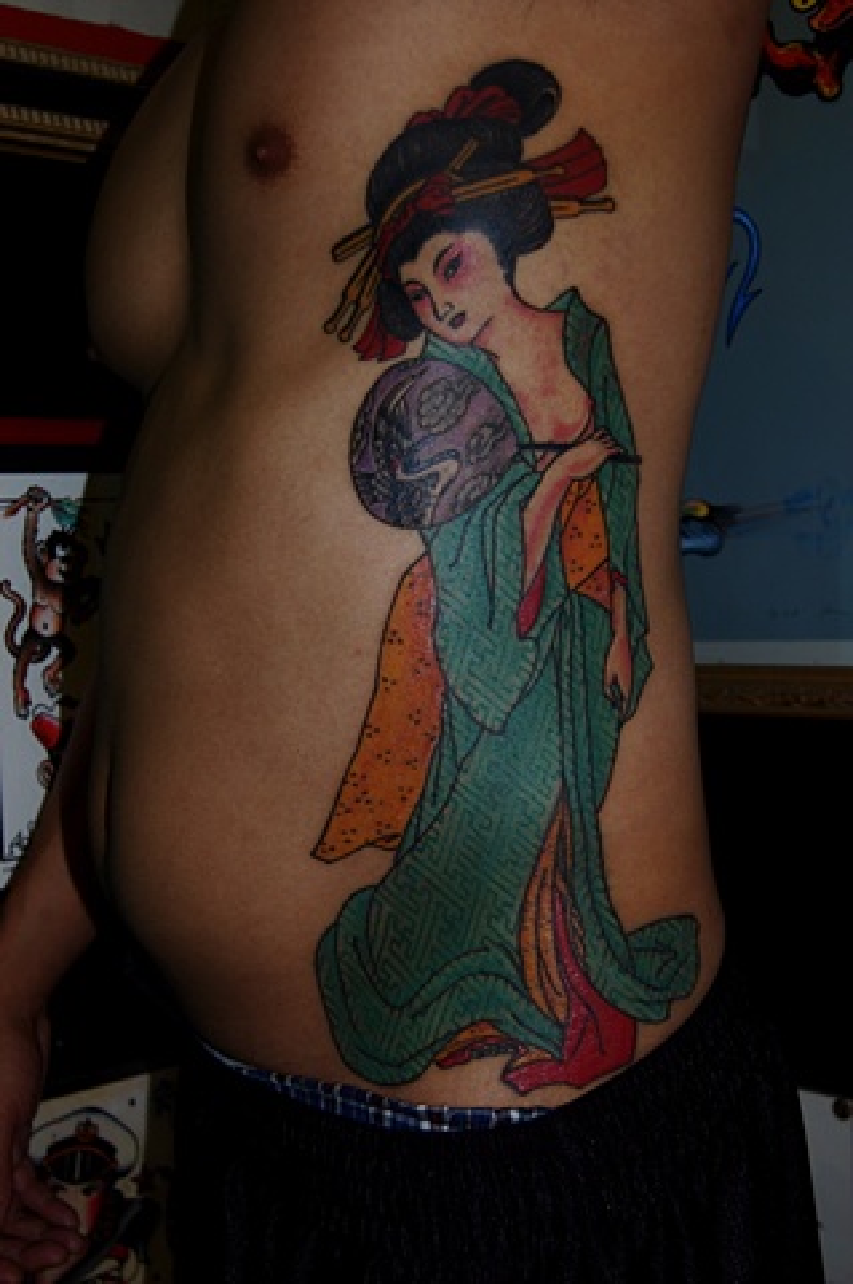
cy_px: 642
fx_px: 1710
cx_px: 426
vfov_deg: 41.2
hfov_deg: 28.0
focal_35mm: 48
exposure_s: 1/60
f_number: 4.5
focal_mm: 32
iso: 400
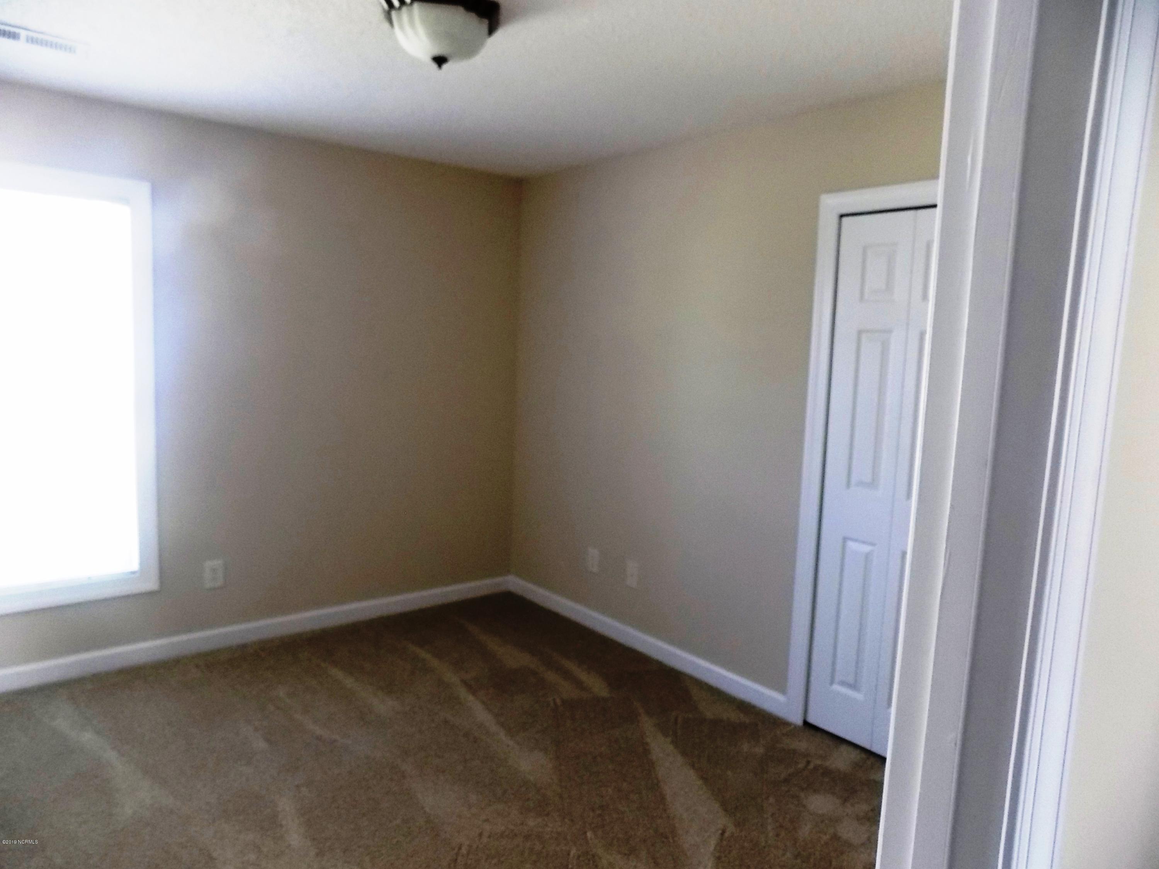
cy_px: 434
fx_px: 770
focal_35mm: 23
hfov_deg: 73.9
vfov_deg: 58.9
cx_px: 580
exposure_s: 1/30
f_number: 3.1
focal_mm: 4
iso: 180
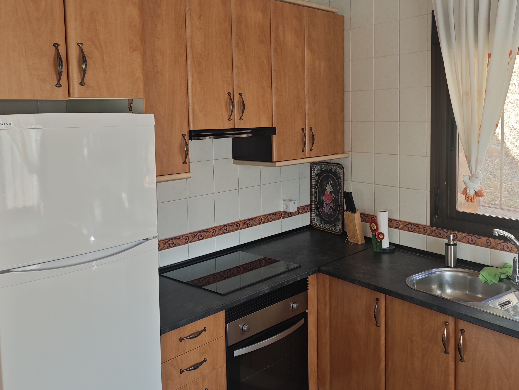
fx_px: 510
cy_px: 160
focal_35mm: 34
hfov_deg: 53.9
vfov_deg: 41.6
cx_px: 285
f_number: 1.6
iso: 50
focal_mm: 6.55
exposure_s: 1/188
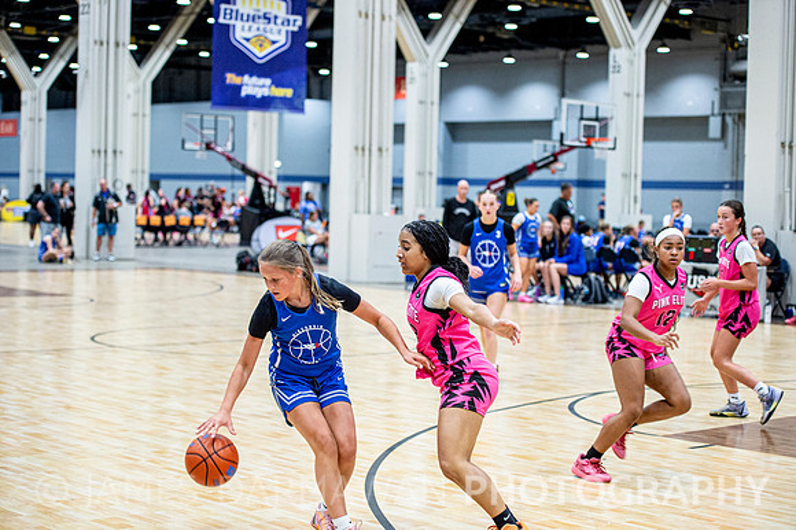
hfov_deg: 28.9
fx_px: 1547
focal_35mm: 70
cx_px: 398
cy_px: 265
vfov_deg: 19.4
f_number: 2.8
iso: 2000
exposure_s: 1/500
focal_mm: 70
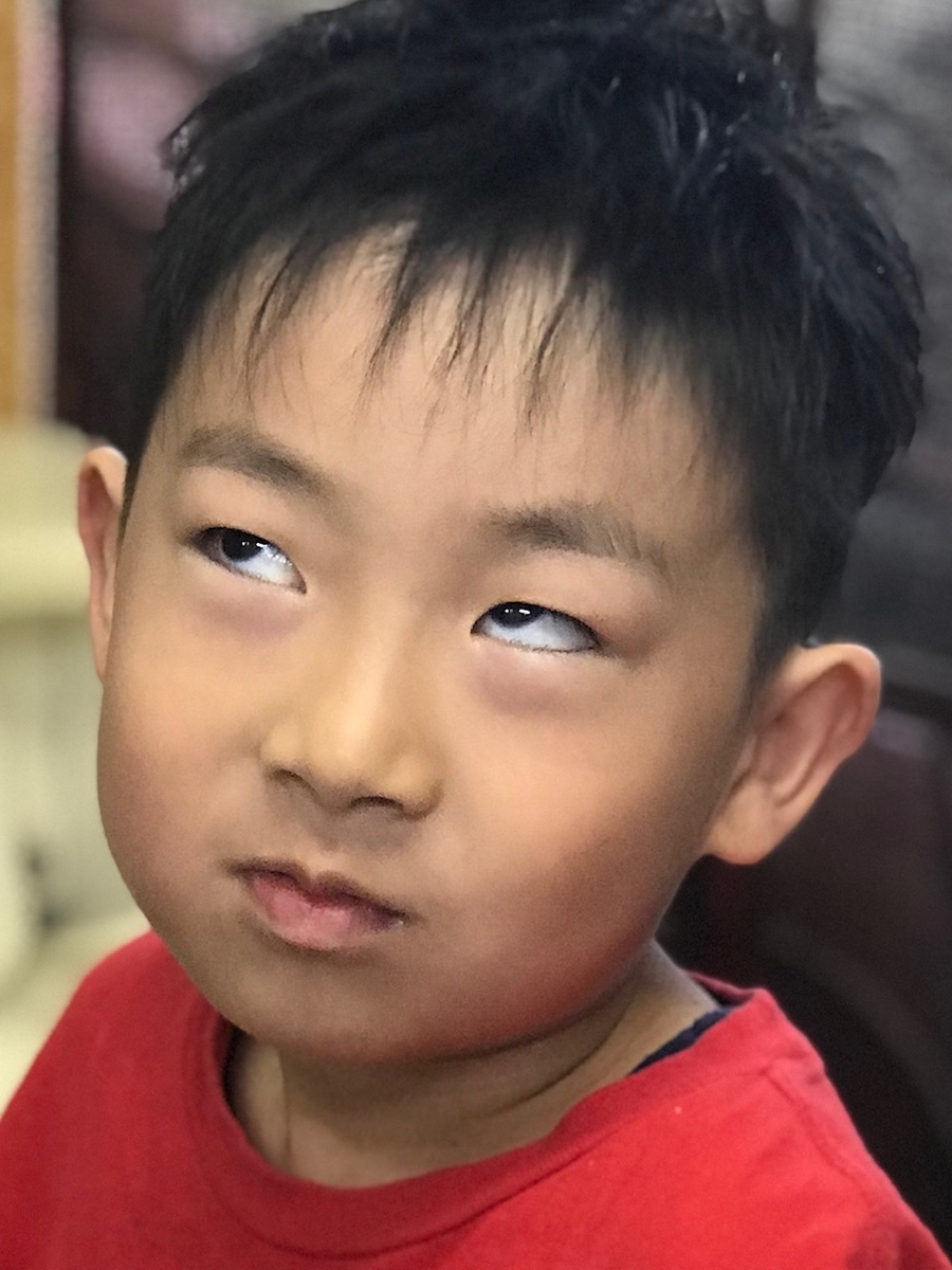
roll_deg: -1.0
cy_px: 635
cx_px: 476
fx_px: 2090
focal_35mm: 57
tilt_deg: -19.6
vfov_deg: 33.8
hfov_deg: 25.7
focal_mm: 6.6
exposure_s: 1/60
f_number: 2.8
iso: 200
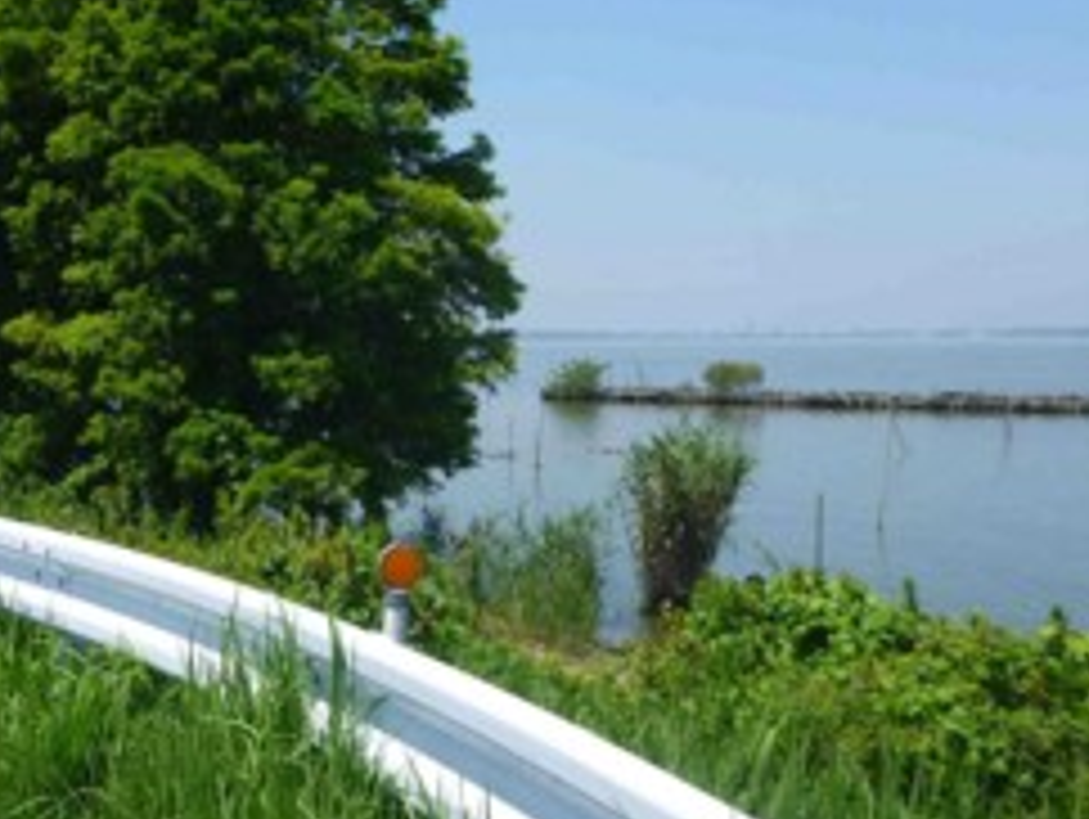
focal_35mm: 52
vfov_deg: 28.1
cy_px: 392
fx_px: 1638
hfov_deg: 35.9
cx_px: 261
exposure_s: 1/800
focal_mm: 4.9
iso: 100
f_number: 3.3
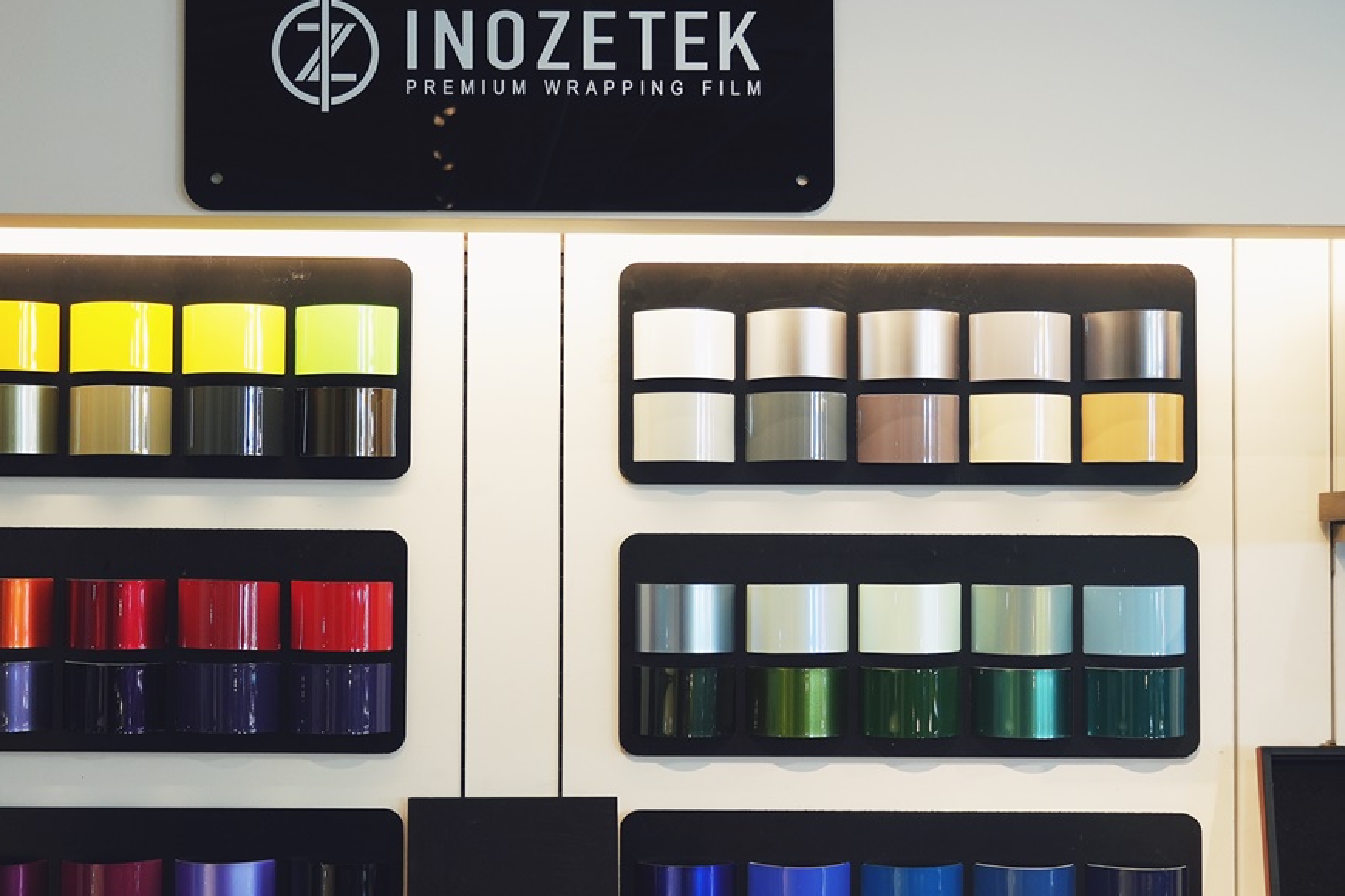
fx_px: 2610
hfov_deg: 28.8
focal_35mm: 70
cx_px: 504
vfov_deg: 19.5
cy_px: 470
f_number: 4.5
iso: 250
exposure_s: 1/50
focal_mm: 27
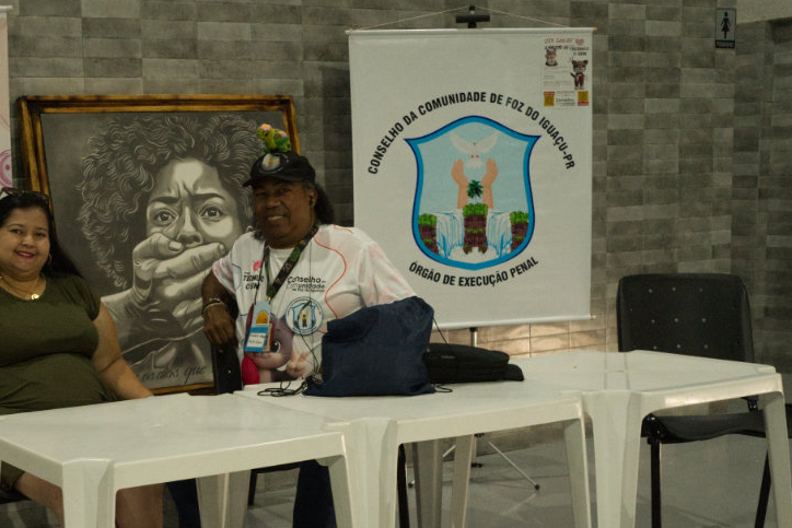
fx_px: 1276
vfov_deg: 23.2
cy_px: 373
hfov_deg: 33.9
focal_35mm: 58
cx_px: 212
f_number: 5.6
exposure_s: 1/80
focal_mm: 35
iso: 12800
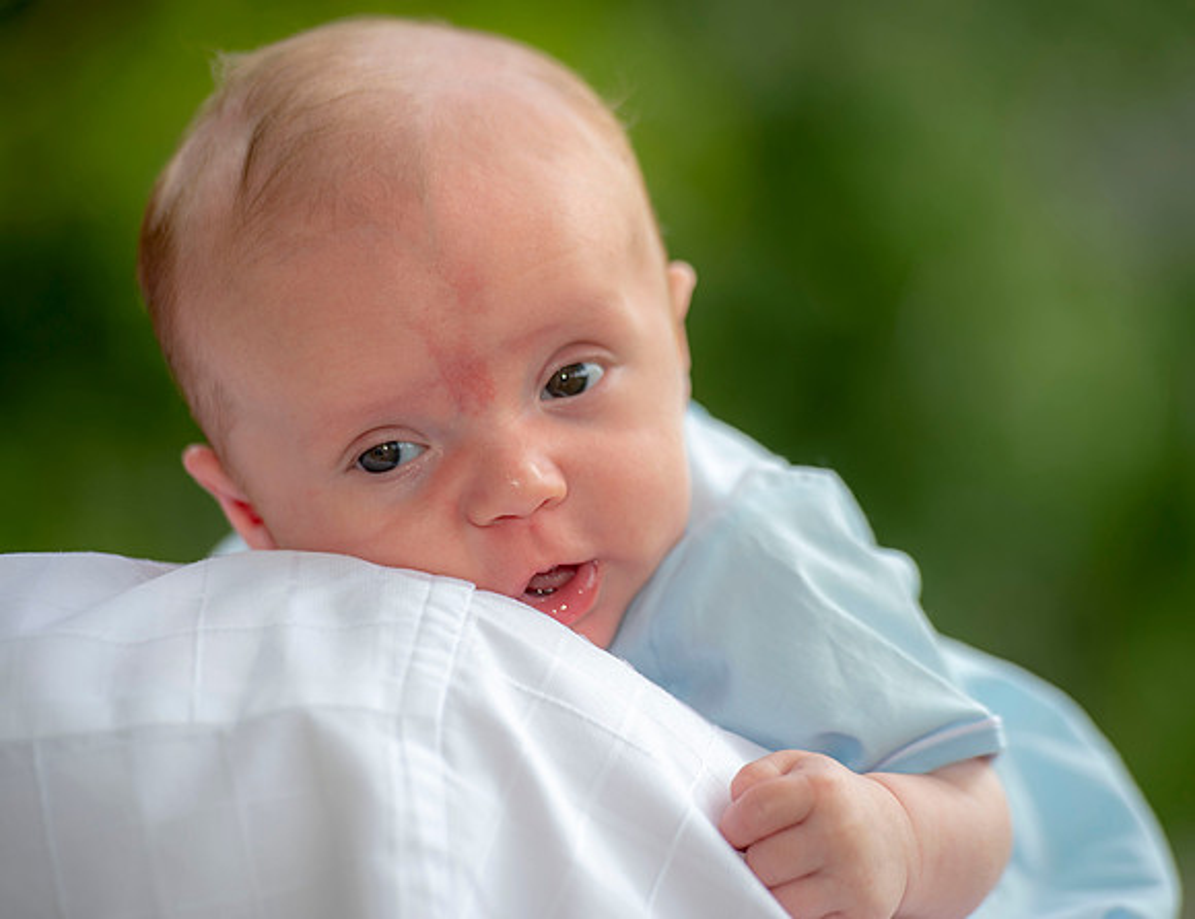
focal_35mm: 220
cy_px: 460
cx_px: 656
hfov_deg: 8.9
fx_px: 7662
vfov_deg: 6.9
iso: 100
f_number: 4
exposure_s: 1/160
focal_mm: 200
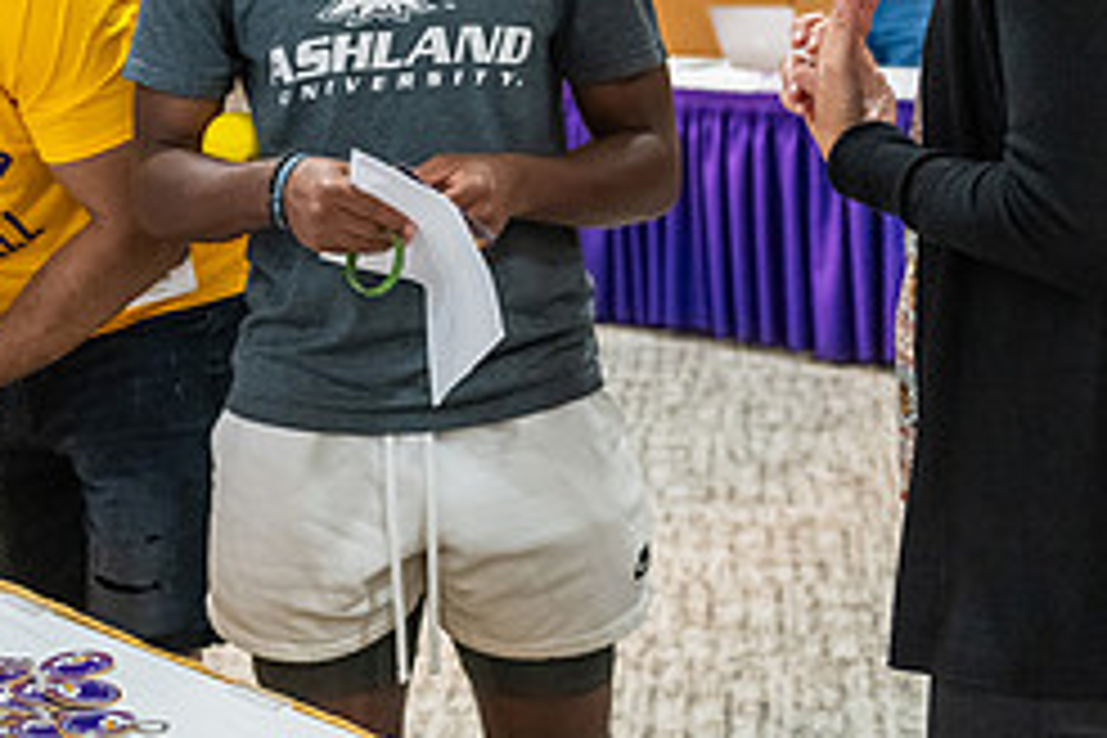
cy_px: -47
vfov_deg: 15.7
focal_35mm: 85
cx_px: 414
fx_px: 2614
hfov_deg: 23.9
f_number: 3.2
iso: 4000
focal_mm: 36
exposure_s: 1/200
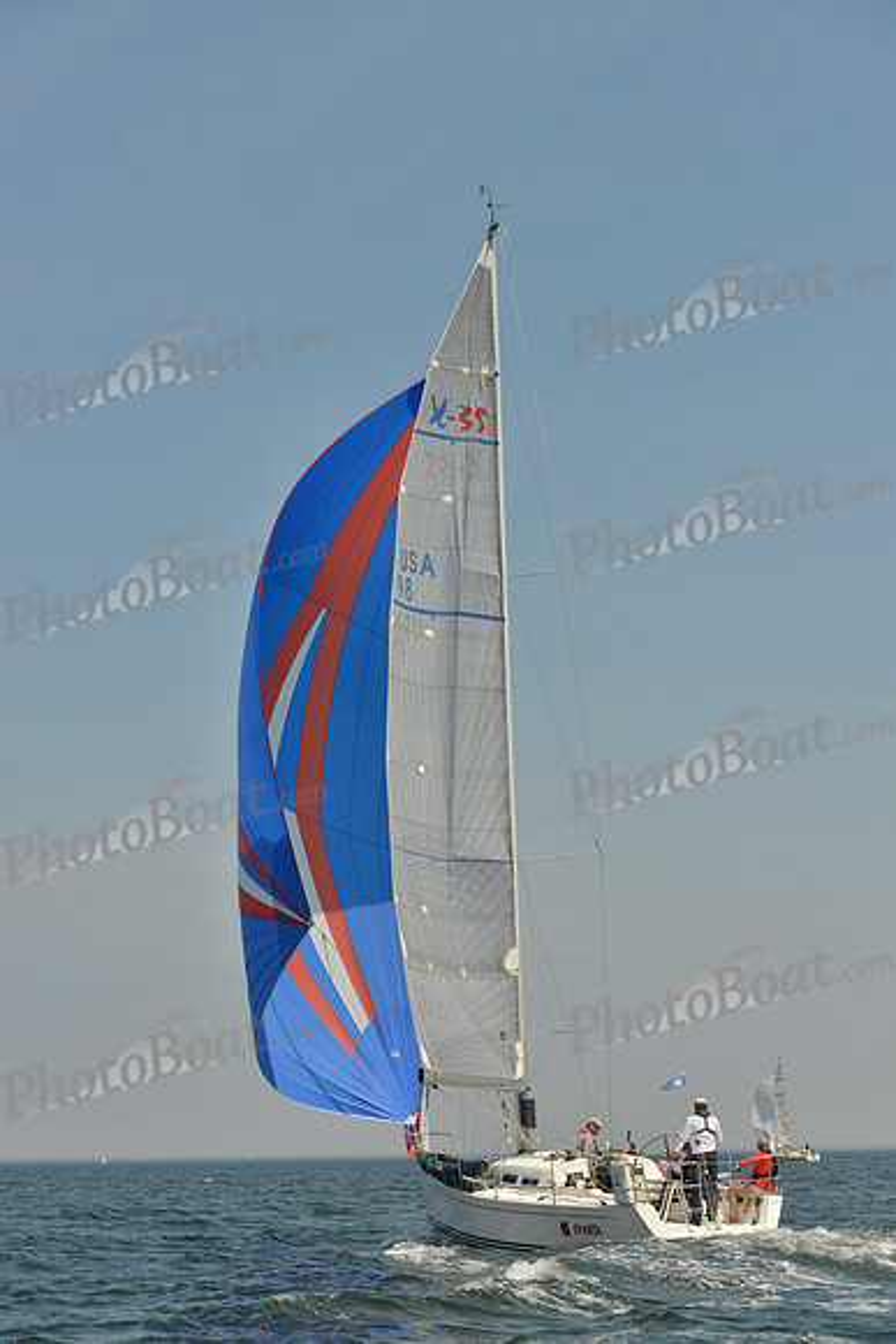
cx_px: 448
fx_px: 2612
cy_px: 672
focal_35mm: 70
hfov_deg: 19.5
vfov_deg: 28.8
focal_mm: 70
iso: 200
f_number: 8
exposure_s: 1/1250
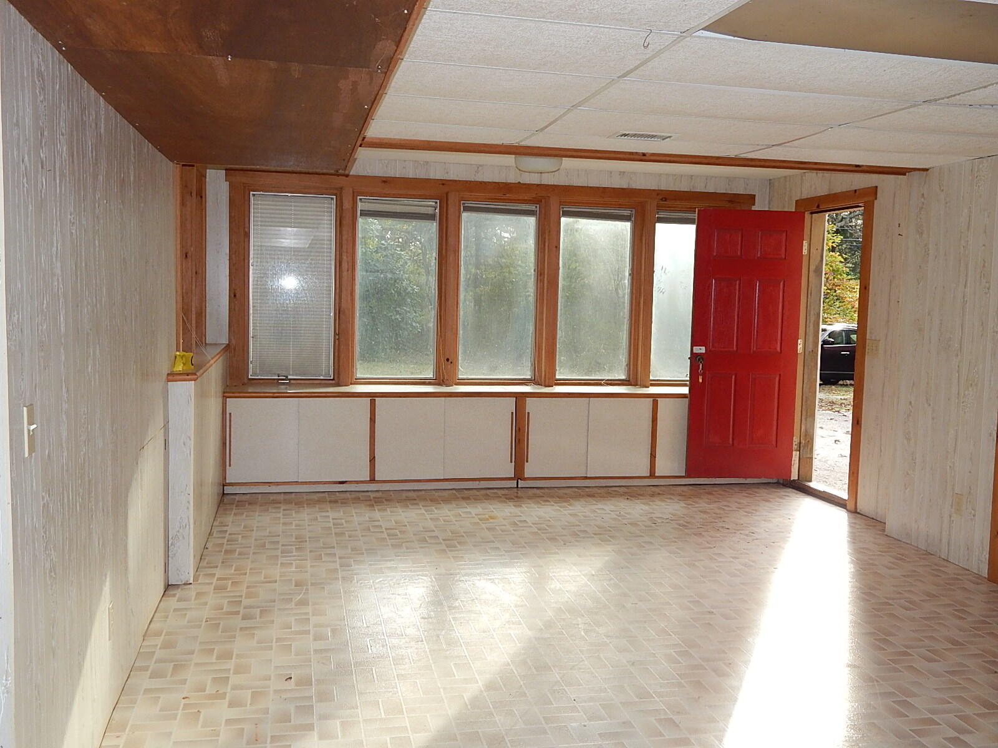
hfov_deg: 52.6
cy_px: 374
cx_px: 499
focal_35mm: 35
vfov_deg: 40.7
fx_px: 1009
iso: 180
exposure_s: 1/100
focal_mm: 6.1
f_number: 3.3
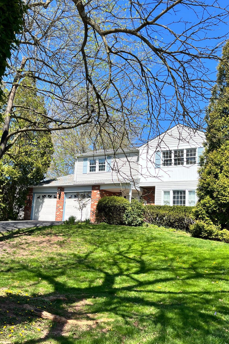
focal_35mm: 37
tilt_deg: +10.1
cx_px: 119
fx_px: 353
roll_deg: -2.9
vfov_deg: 51.9
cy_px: 170
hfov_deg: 35.9
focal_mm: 5.1
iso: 50
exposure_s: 1/1477
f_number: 1.6
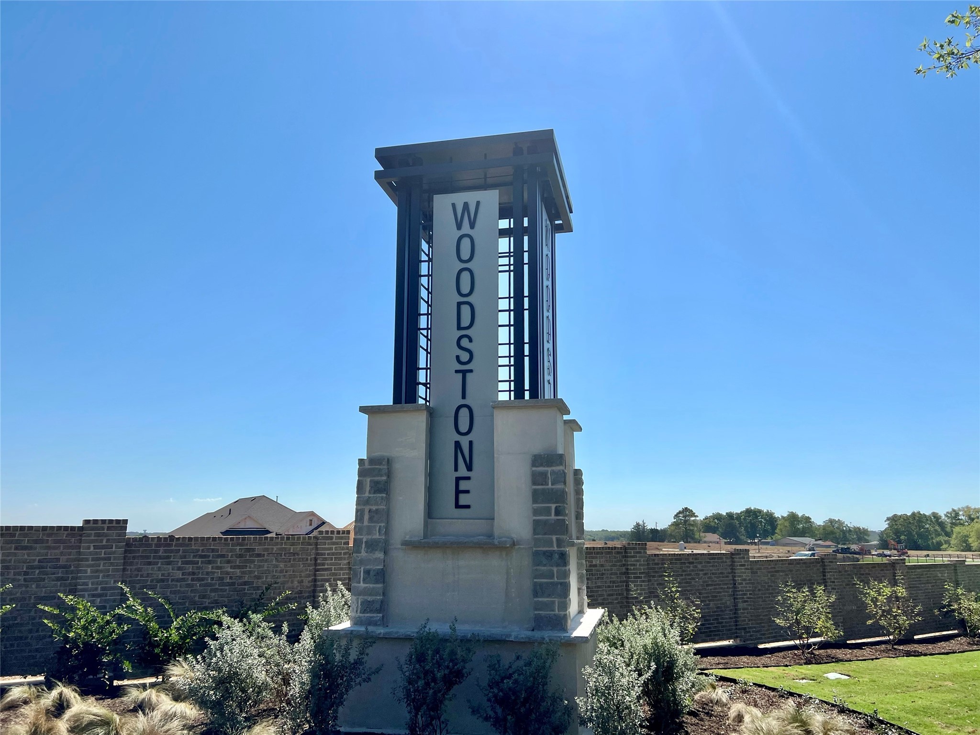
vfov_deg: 53.1
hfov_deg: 67.3
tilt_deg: +12.5
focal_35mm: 26
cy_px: 368
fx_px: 736
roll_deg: -1.6
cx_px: 490
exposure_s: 1/8696
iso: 50
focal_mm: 5.7
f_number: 1.5
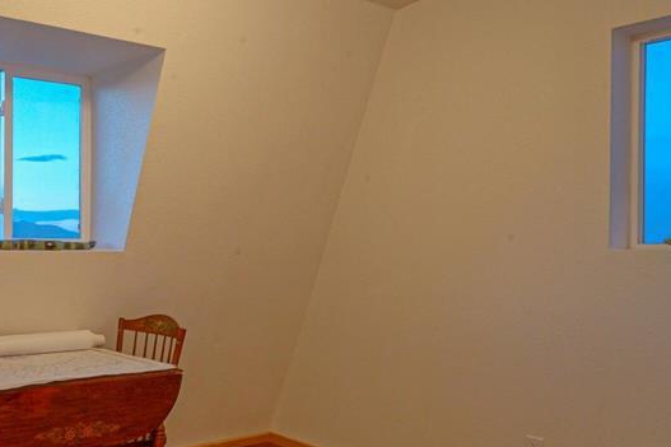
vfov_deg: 37.7
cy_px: 271
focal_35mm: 35
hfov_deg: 50.8
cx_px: 126
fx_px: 652
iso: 400
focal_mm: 18
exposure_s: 1
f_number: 16
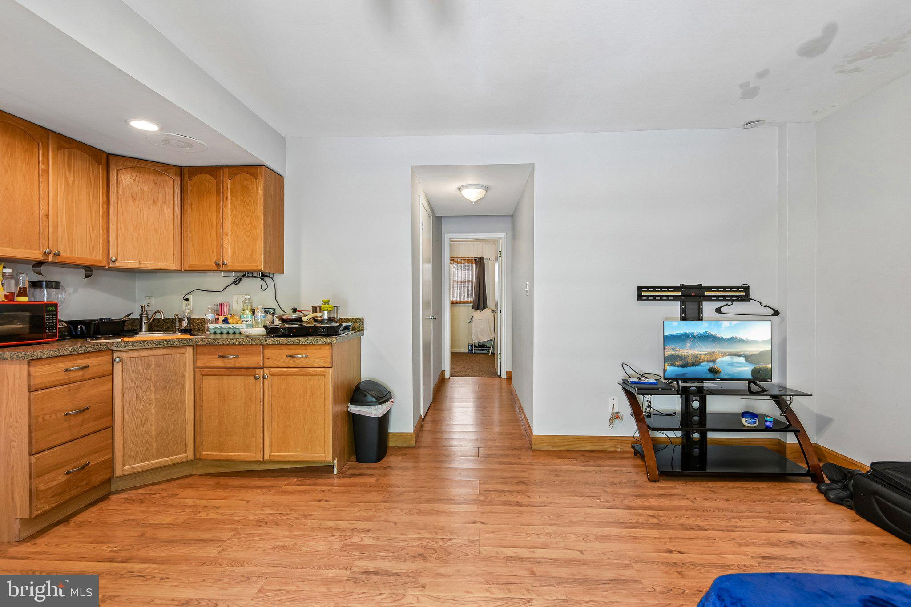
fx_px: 405
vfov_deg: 73.7
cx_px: 456
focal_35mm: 16
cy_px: 304
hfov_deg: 96.7
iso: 400
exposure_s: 1/25
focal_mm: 16
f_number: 8
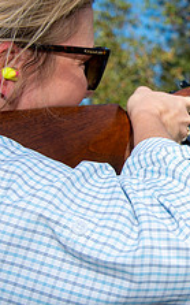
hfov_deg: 16.1
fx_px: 639
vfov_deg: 26.8
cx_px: 242
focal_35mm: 77
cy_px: 128
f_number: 6.3
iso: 125
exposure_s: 1/500
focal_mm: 29
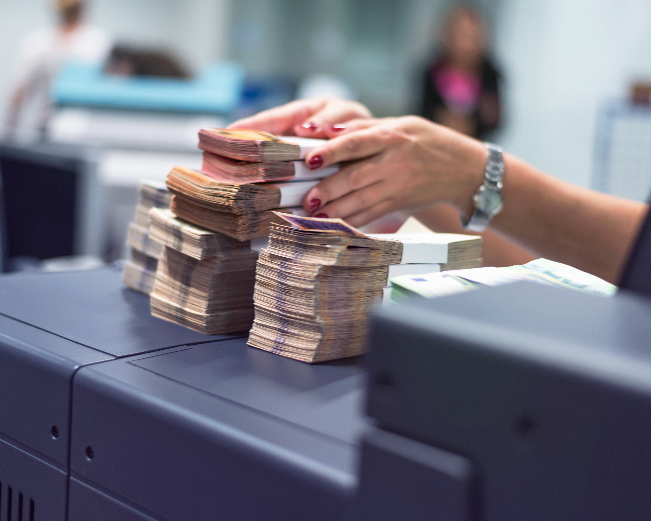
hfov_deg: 9.2
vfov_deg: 7.4
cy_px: 260
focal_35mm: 209
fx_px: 4027
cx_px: 299
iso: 1600
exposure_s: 1/250
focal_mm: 185
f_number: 2.8
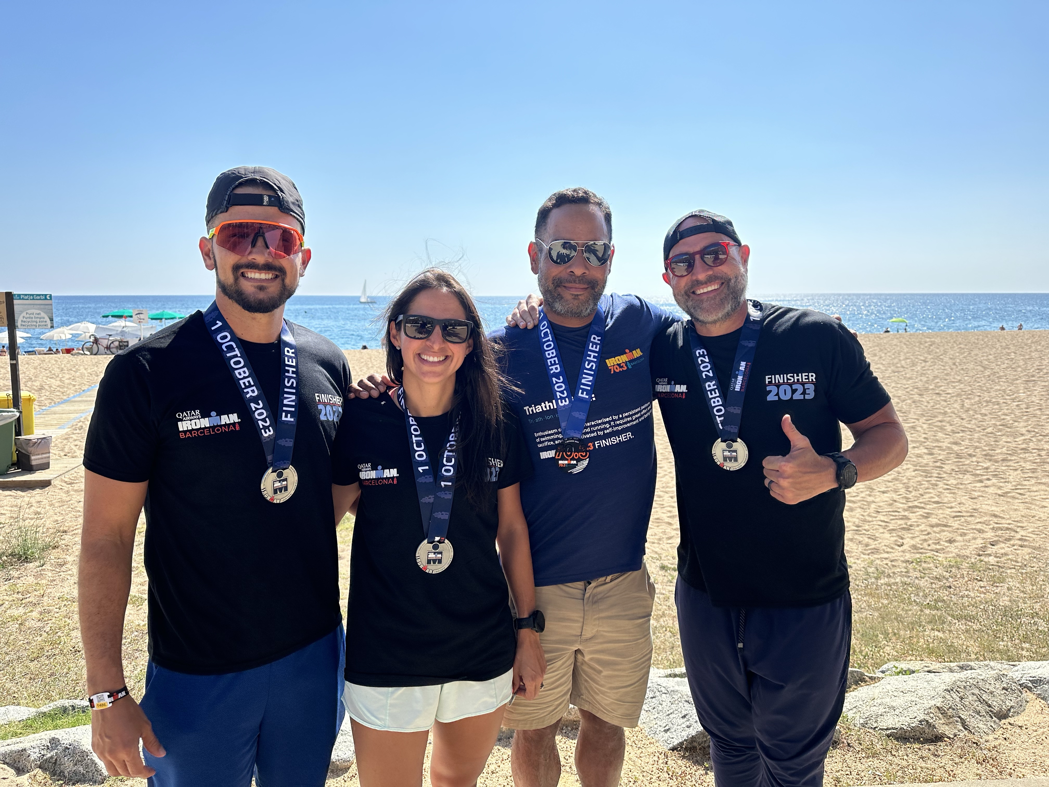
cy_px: 394
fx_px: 727
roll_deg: -0.7
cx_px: 524
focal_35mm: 24
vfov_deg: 56.8
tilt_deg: -9.1
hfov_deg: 71.6
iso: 80
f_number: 1.78
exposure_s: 1/5848
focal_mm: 6.86
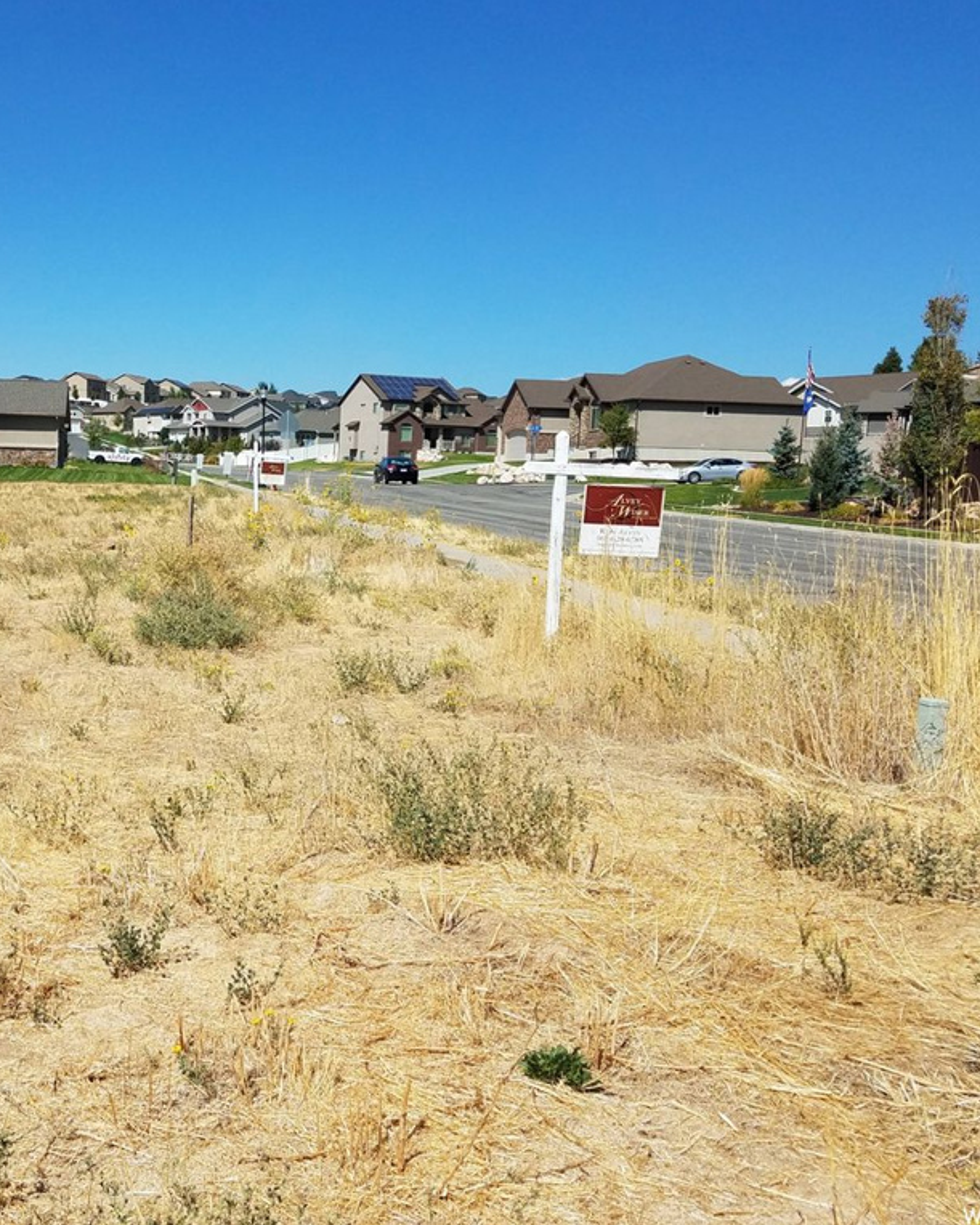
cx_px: 236
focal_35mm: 34
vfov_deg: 52.8
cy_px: 611
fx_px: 1233
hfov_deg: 41.9
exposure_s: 1/2808
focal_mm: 4.2
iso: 40
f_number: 1.7
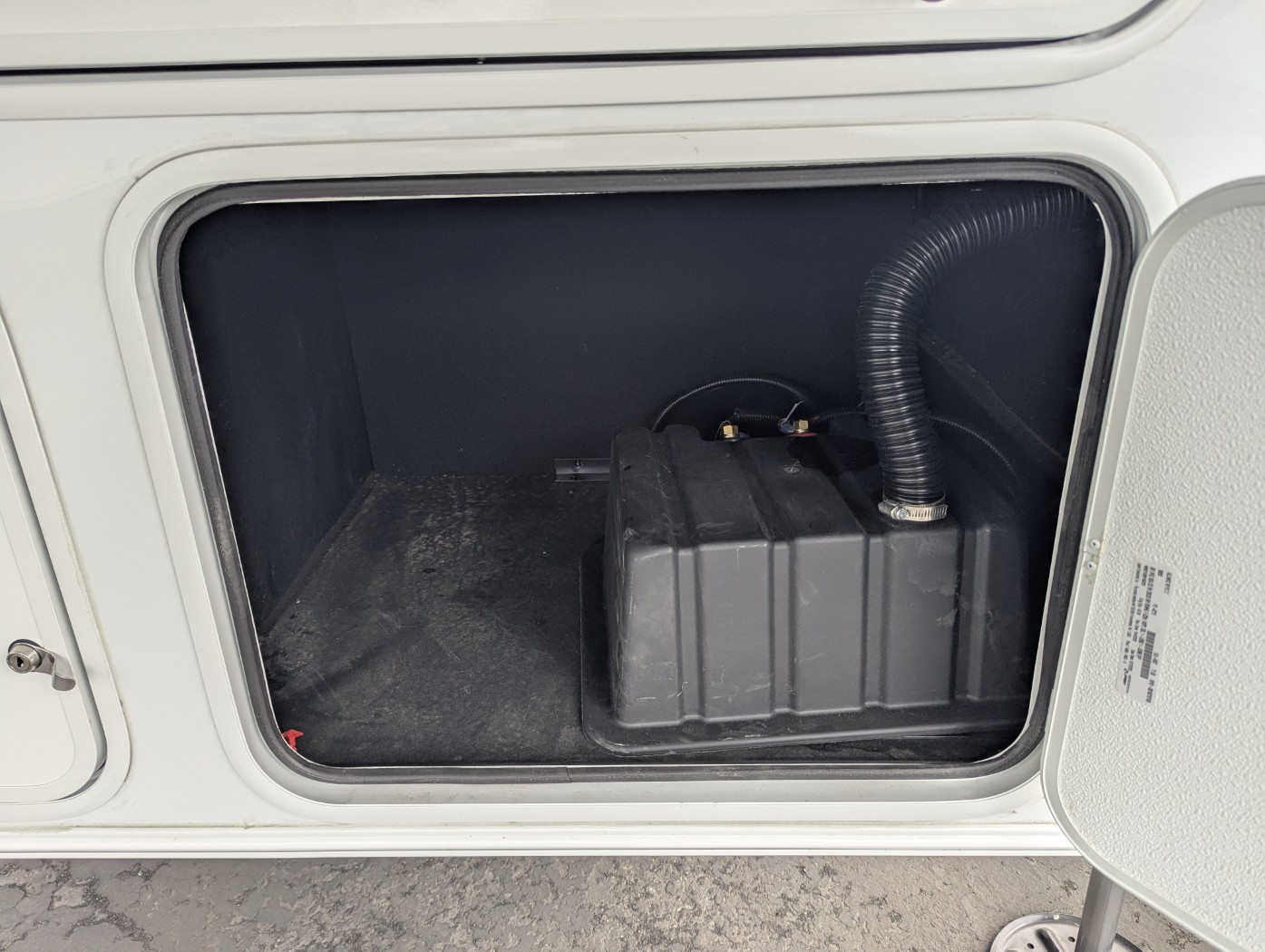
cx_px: 632
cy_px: 476
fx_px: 878
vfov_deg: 56.9
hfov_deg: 71.5
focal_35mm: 24
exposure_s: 1/284
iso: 51
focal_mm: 6.81
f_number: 1.85
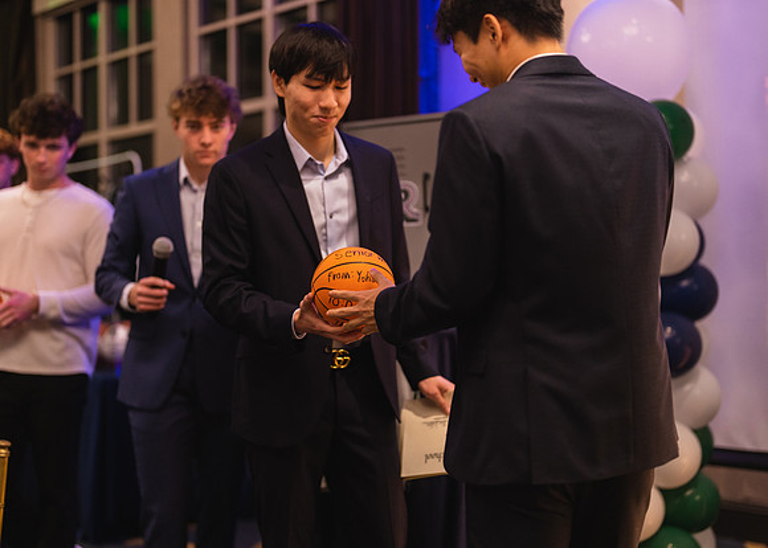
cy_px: 274
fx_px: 1143
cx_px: 384
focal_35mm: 52
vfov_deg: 27.0
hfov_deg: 37.2
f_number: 1.2
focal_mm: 50
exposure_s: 1/400
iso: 1250
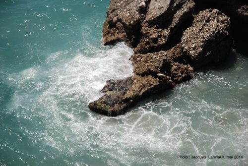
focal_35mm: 105
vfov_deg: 13.1
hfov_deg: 19.4
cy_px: 83
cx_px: 124
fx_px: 724
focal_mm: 70
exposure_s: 1/1000
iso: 140
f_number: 4.5
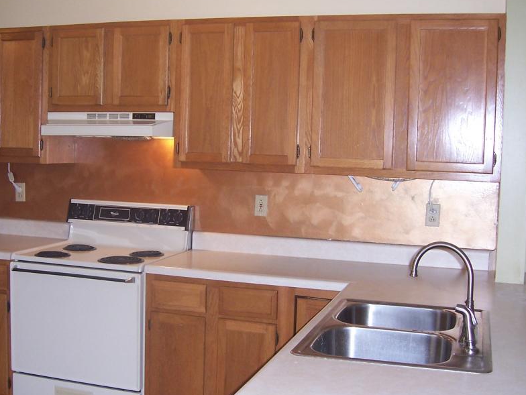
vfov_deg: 30.9
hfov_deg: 40.3
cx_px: 224
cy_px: 195
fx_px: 715
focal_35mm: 47
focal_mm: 6
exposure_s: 1/60
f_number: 3
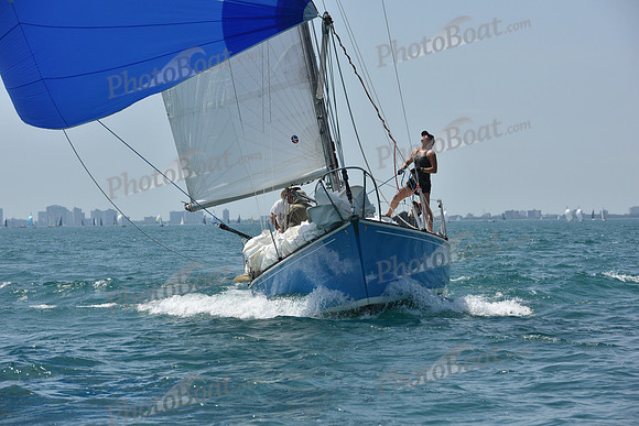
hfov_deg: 14.7
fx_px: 2485
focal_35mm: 140
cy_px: 213
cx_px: 320
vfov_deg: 9.8
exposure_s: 1/1250
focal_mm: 140
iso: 250
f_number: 9
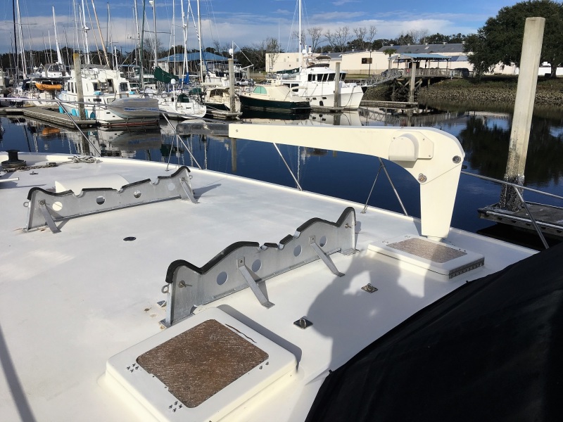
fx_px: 472
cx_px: 282
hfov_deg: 61.7
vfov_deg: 48.2
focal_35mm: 29
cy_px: 211
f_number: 2.2
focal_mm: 4.15
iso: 25
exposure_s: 1/3205
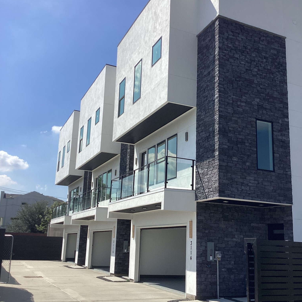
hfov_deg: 44.9
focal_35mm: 37
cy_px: 160
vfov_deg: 44.9
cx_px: 152
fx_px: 365
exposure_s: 1/2203
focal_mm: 3.3
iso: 25
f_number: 2.4
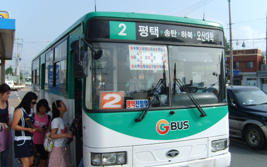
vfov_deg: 33.6
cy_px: 94
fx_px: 277
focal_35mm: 38
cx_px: 132
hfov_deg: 51.5
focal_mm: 5.8
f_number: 2.8
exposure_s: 1/1000
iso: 50
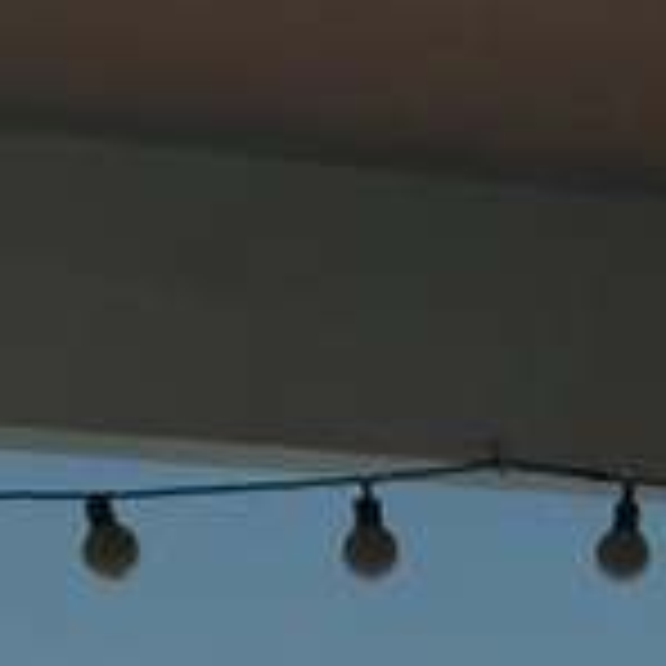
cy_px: 1300
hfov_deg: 8.2
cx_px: 500
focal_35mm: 212
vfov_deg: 7.9
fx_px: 4615
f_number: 11
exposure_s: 1/500
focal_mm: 24
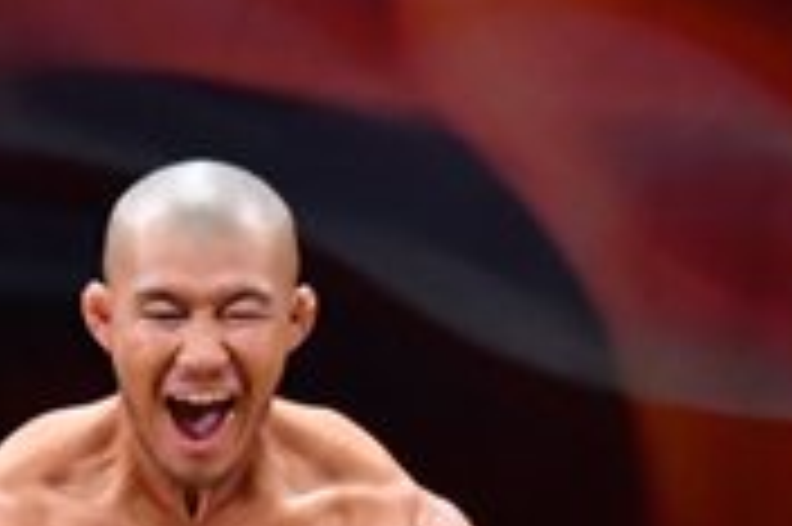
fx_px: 23232
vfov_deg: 1.3
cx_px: 83
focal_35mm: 1057
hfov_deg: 2.0
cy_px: 1074
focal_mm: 160
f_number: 5.6
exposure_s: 1/400
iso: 4000
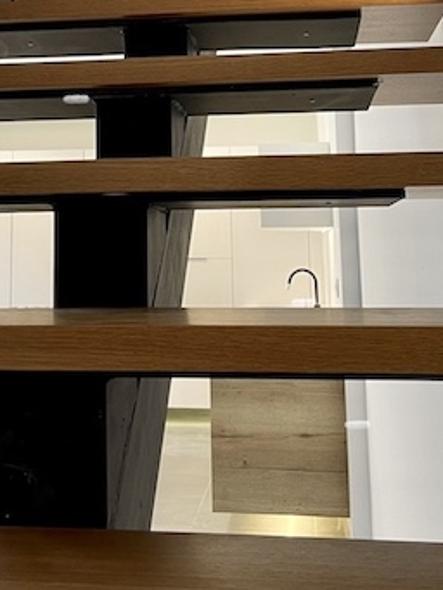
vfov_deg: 30.4
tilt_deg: +10.1
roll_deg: +0.5
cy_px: 69
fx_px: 1040
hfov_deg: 23.8
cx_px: 118
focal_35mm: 61
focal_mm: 5.1
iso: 64
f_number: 1.6
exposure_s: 1/50
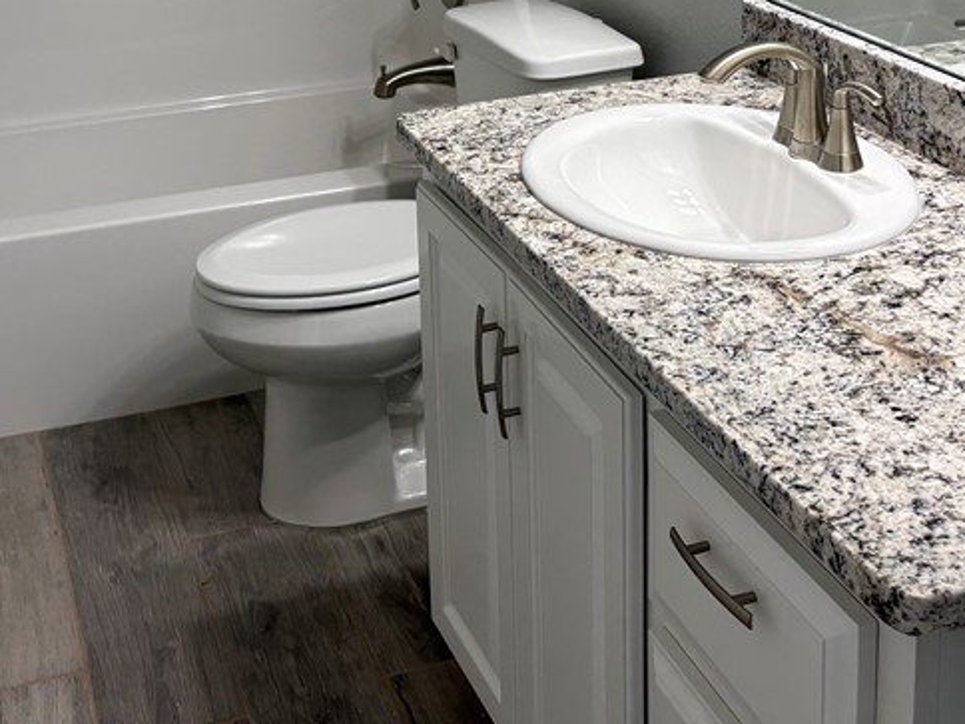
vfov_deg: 25.2
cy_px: -10
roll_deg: +2.4
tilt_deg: -13.8
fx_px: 1533
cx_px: 411
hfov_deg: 34.9
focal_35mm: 55
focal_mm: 5.96
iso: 80
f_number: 1.6
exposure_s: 1/120
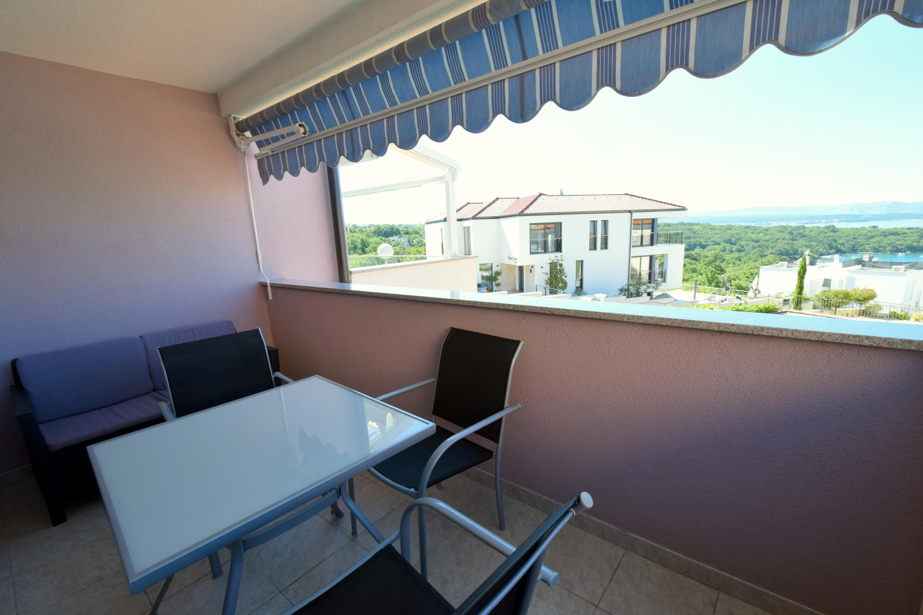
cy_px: 308
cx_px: 462
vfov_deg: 77.3
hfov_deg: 100.4
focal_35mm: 15
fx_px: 385
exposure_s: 1/250
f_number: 8
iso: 400
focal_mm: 10
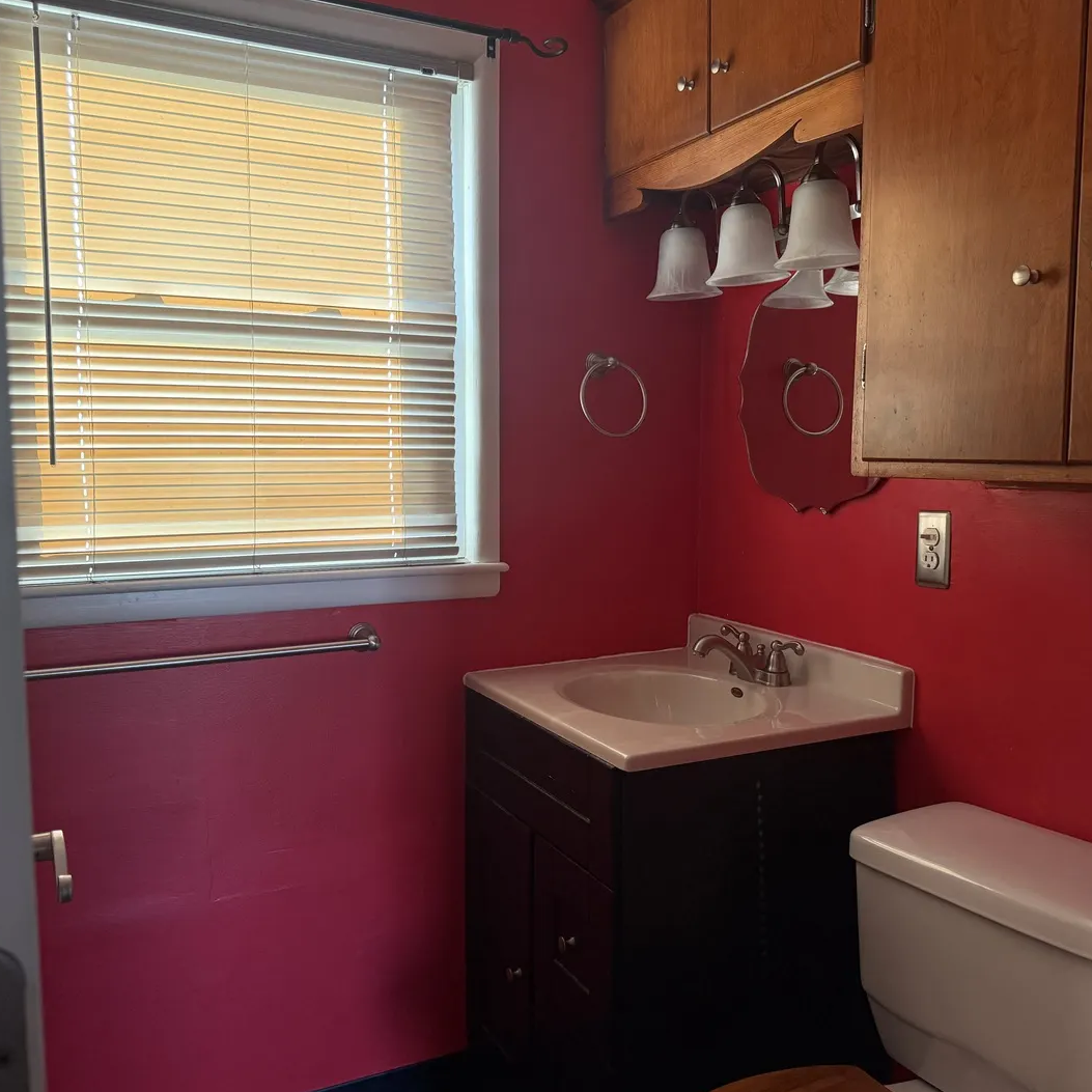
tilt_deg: -4.2
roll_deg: -0.4
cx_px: 583
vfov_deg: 55.6
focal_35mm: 29
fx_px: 1035
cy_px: 543
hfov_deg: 55.6
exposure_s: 1/60
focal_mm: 6.76
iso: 250
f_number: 1.78
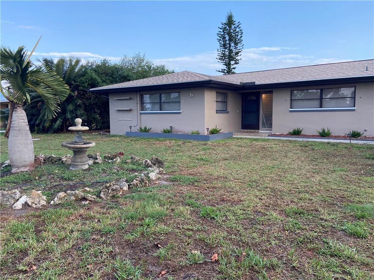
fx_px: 281
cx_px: 187
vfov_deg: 53.1
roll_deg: +1.1
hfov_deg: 67.3
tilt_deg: -4.1
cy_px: 140
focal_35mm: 26
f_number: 1.8
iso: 32
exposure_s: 1/379
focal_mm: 4.25
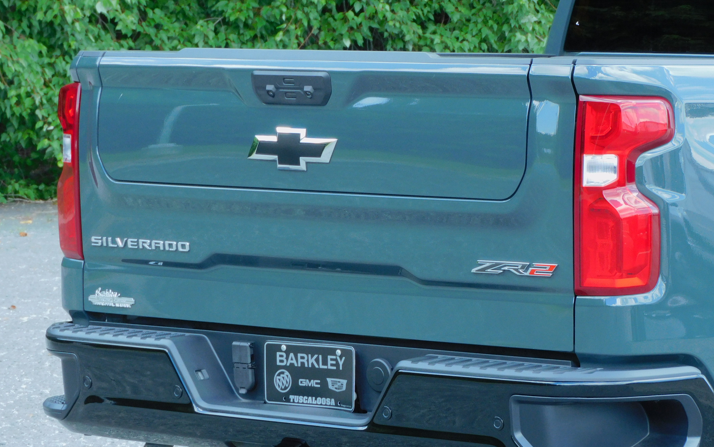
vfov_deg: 6.8
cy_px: 281
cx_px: 377
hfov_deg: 10.9
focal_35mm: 193
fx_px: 3756
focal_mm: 30.5
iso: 160
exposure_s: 1/60
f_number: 5.2
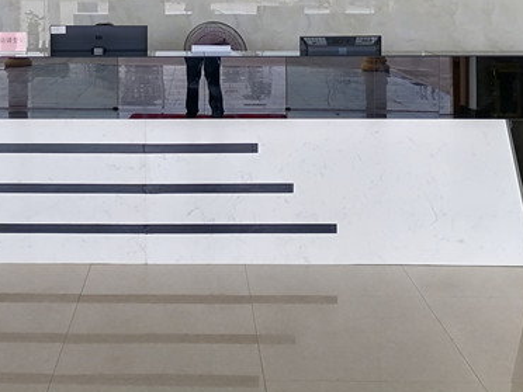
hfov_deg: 32.9
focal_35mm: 58
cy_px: -11
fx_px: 876
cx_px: 170
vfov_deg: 24.0
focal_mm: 5.4
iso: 64
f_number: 1.8
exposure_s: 1/100
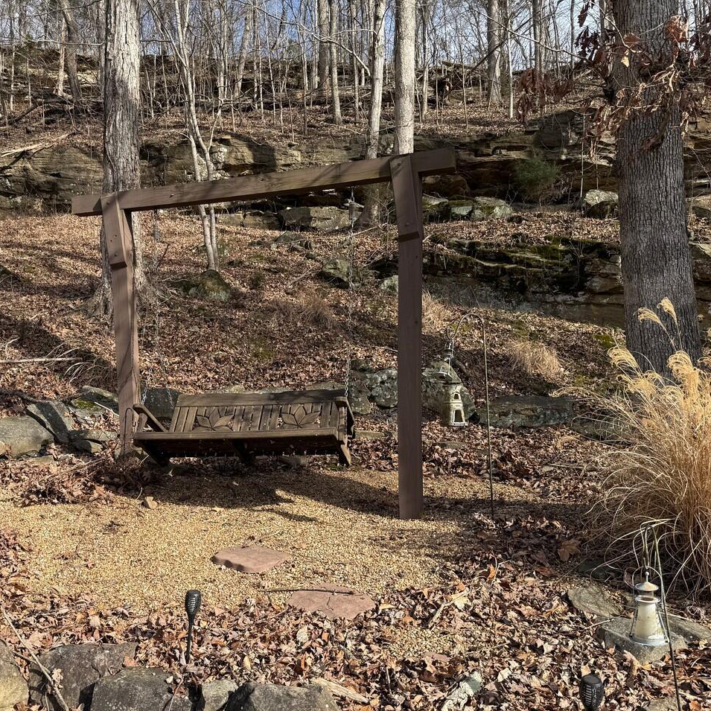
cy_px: 389
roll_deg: +0.3
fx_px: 744
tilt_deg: +4.8
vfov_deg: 51.0
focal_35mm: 32
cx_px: 258
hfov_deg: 50.5
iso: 80
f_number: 1.78
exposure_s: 1/2053
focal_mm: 6.76
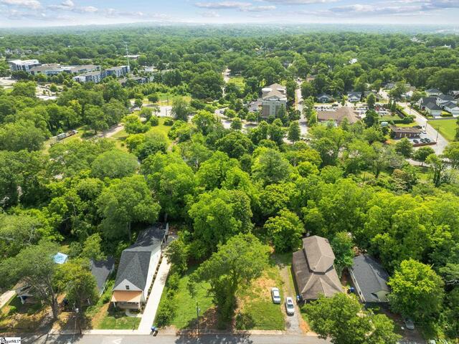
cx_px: 230
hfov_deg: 71.6
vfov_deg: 56.8
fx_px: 318
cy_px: 172
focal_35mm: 24
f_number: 4.5
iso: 100
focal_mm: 12.29
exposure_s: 1/50
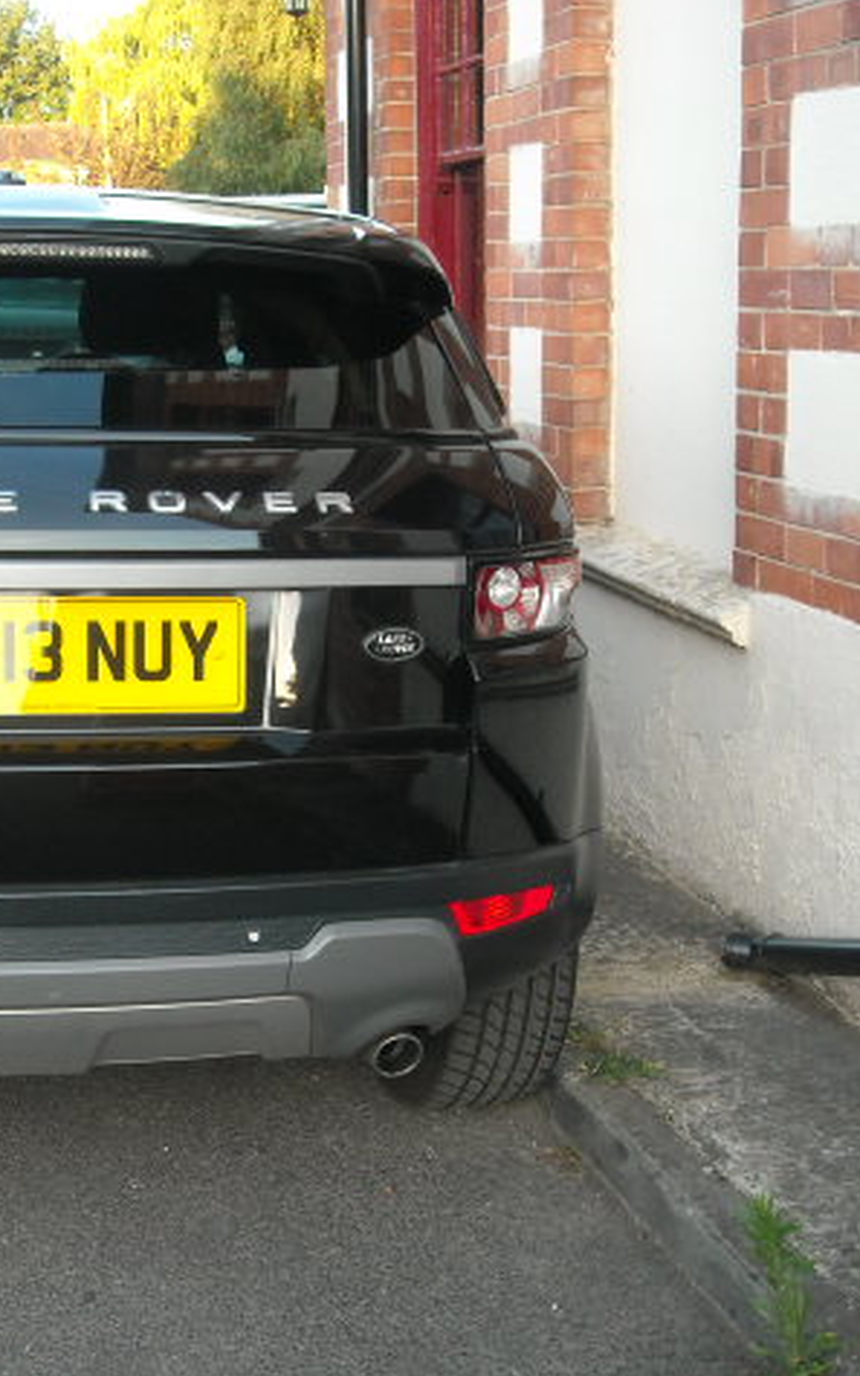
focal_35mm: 50
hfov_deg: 24.8
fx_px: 1874
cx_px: 26
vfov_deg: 40.3
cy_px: 684
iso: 218
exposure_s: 1/125
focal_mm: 5.7
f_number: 2.8
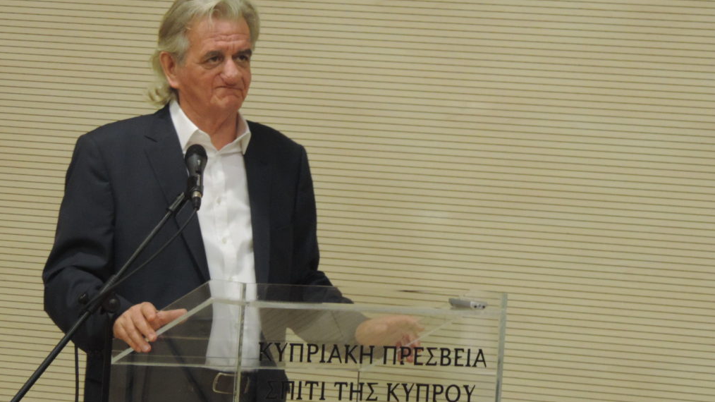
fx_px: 3545
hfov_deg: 11.5
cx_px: 357
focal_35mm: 187
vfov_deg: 6.5
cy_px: 174
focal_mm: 30.3
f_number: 4.5
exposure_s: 1/30
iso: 800
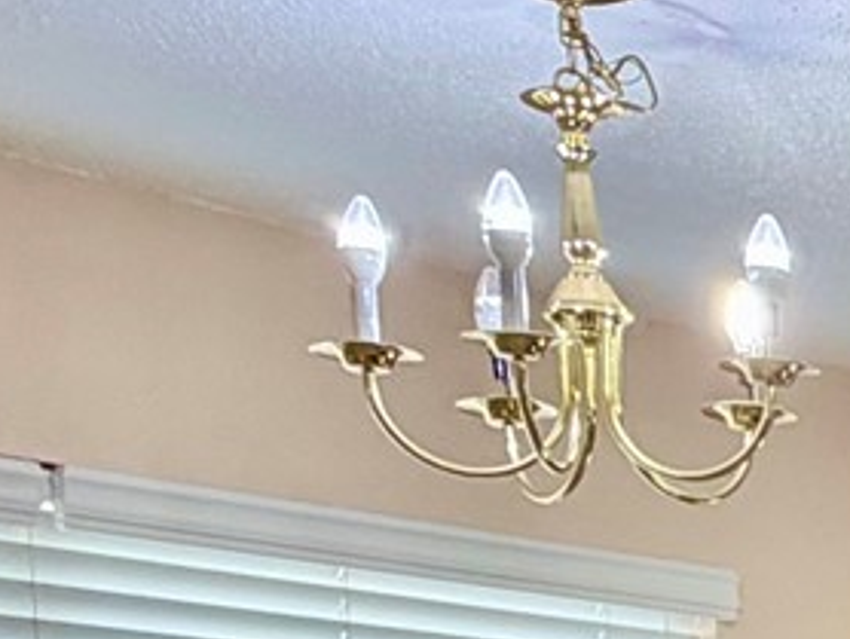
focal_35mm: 103
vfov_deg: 13.3
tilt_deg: -1.1
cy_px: 1070
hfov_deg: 14.0
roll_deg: +0.5
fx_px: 2531
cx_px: 1972
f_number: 2.2
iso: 100
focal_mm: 2.22
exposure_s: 1/120
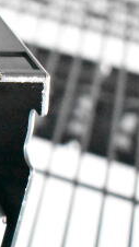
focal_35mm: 114
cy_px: 147
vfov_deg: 18.7
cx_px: -163
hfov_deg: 9.7
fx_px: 750
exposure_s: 1/40
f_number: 4
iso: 22800
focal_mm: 27
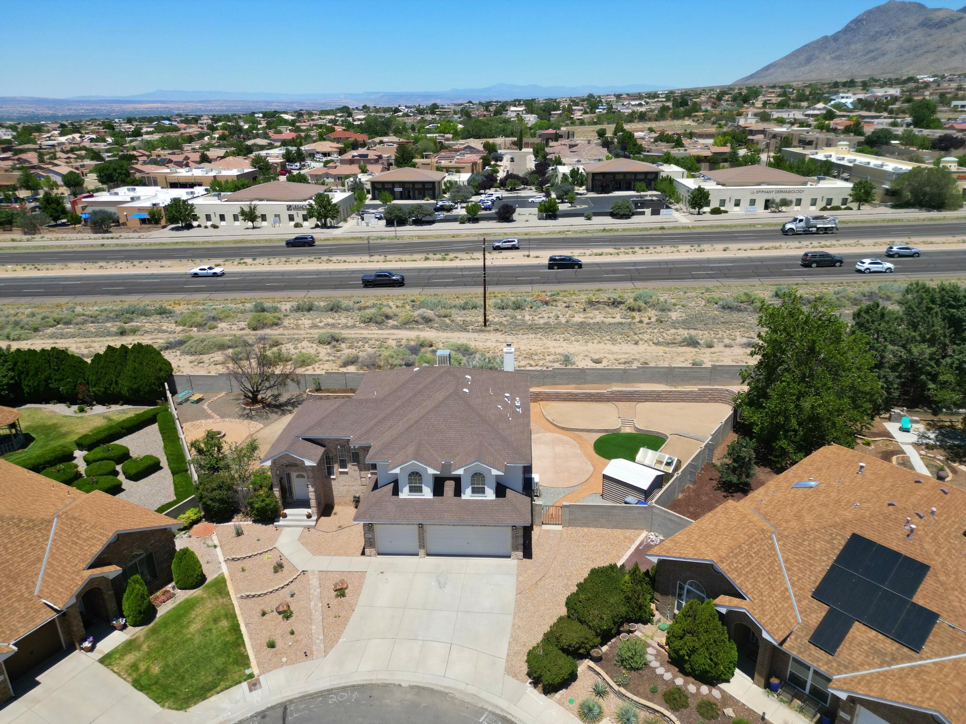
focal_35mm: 24
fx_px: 670
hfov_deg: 71.6
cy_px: 362
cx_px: 483
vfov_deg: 56.8
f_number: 1.7
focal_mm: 6.72
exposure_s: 1/3200
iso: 110
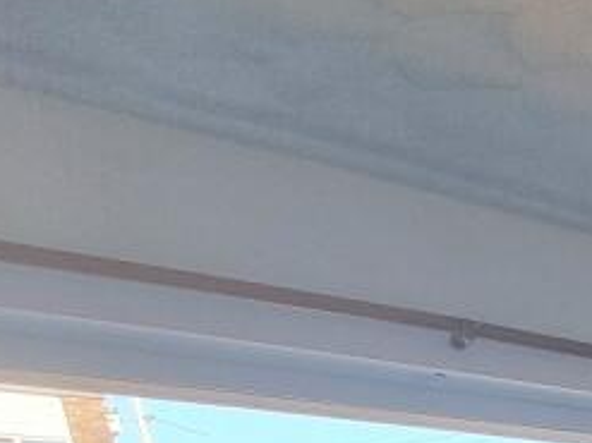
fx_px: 923
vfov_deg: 18.0
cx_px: 1174
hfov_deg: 19.6
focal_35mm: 54
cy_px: 896
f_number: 2.2
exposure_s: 1/182
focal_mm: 2.2
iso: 50
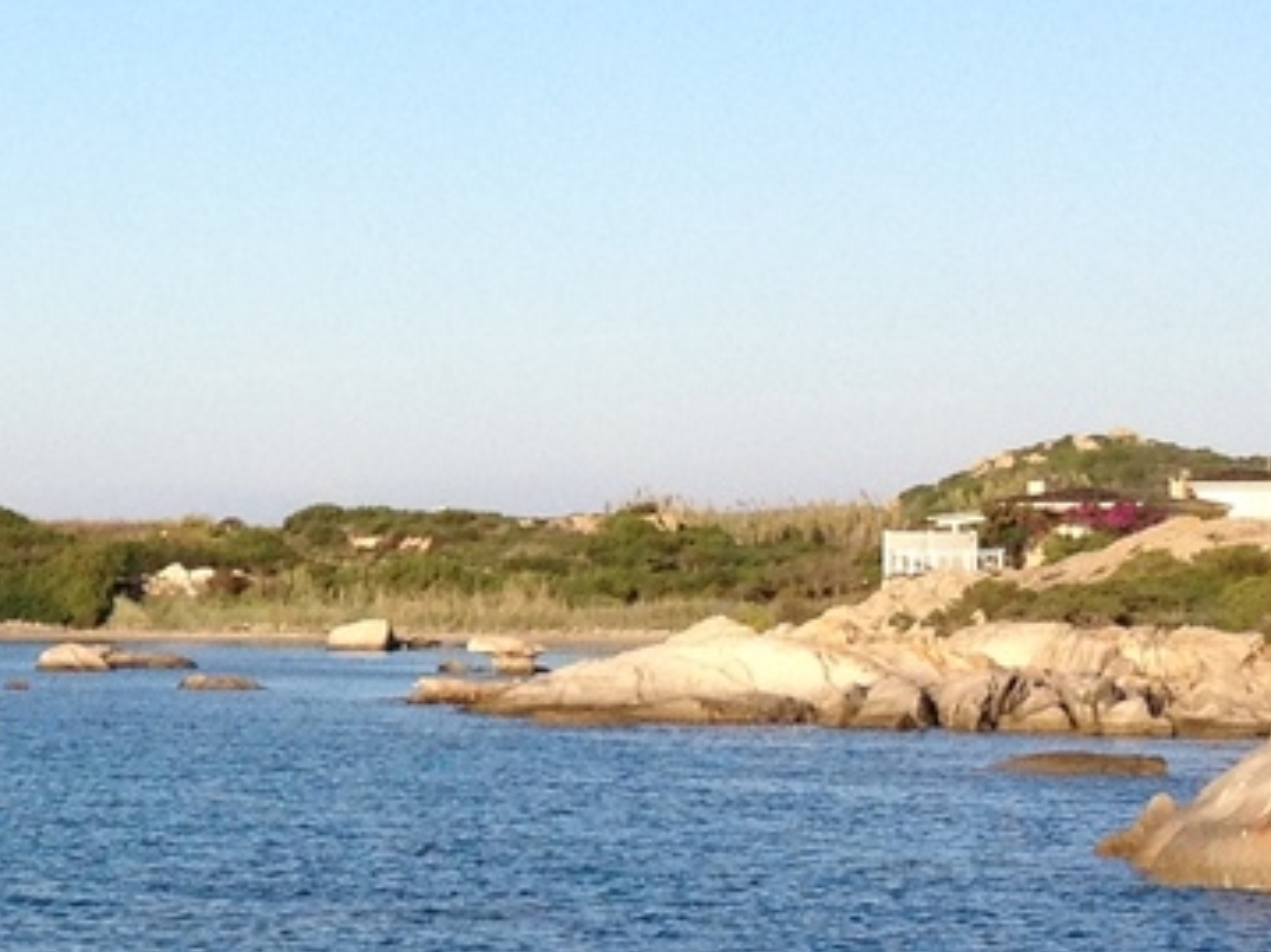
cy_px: 421
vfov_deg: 9.5
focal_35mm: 156
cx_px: -273
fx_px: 5726
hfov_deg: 12.4
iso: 64
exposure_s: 1/1416
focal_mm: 4.28
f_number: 2.4
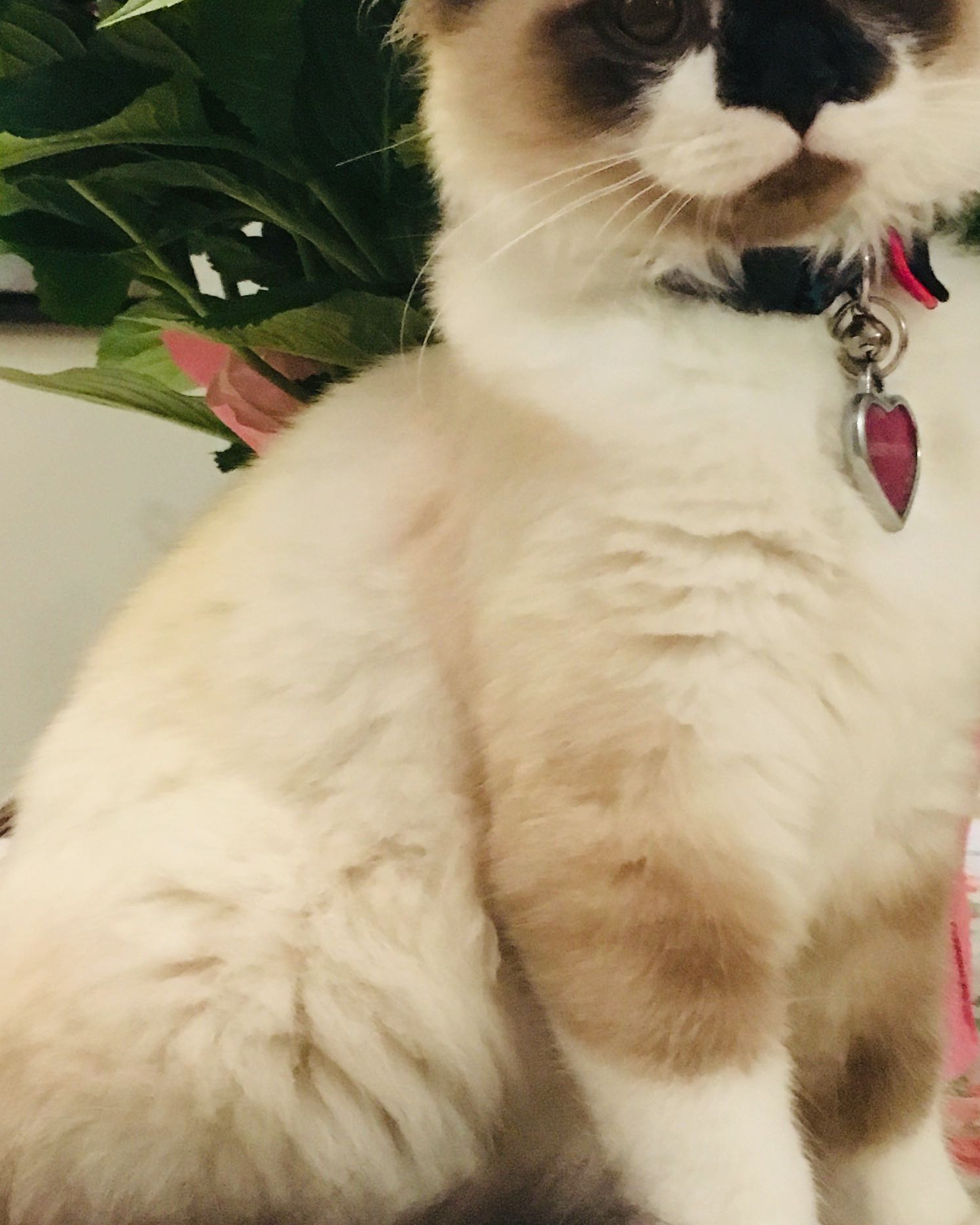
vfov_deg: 30.9
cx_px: 441
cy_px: 481
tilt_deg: +3.4
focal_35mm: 61
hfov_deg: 25.0
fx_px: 2211
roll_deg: +1.1
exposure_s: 1/15
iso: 320
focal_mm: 4.15
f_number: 2.2
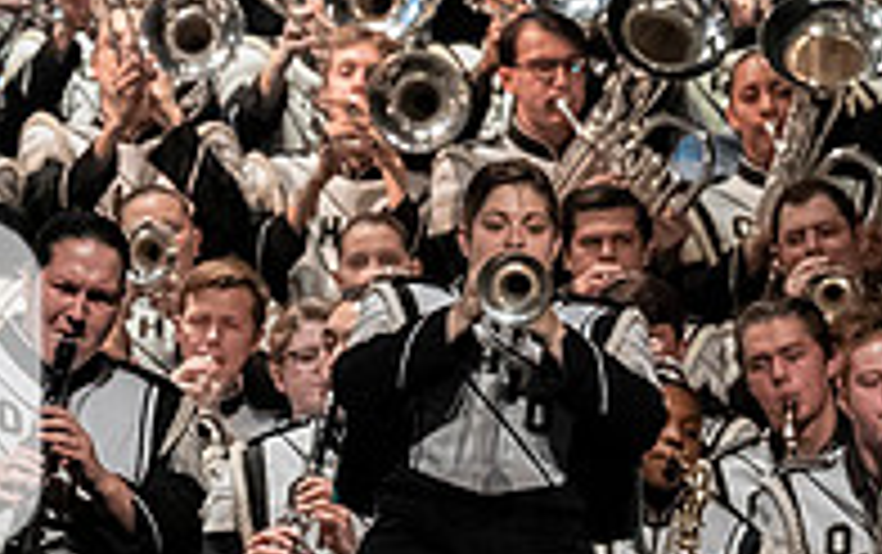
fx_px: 15209
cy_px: 428
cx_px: -297
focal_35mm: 632
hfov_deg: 3.3
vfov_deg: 2.1
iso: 4000
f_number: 4
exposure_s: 1/500
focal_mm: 140
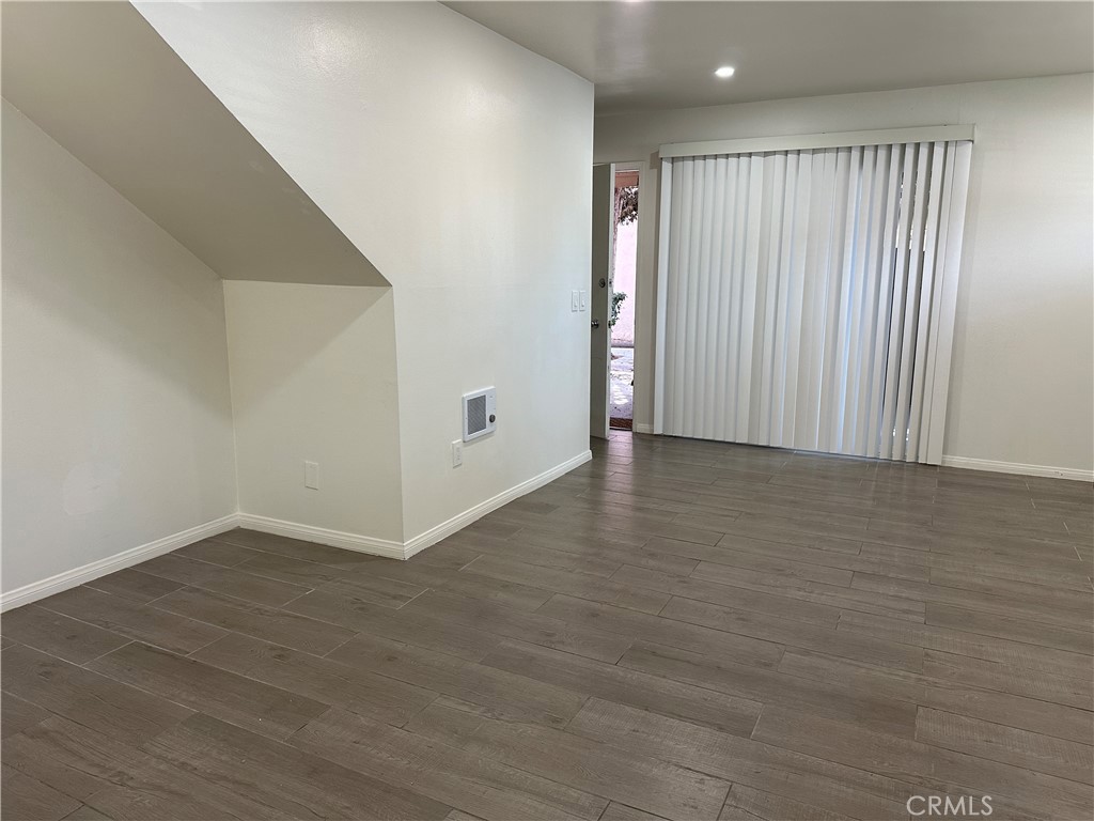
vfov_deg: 56.8
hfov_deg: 71.6
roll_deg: -0.3
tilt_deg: -12.0
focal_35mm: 24
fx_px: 758
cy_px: 410
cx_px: 547
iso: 160
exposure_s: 1/120
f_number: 1.78
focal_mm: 6.86
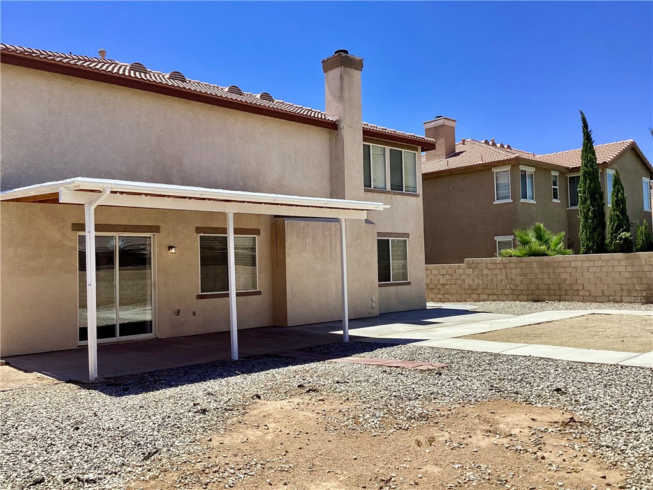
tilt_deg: +2.2
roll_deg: -0.1
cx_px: 326
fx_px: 585
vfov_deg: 45.4
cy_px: 245
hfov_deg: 58.4
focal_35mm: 31
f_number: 2.4
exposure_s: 1/1404
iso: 25
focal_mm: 3.3
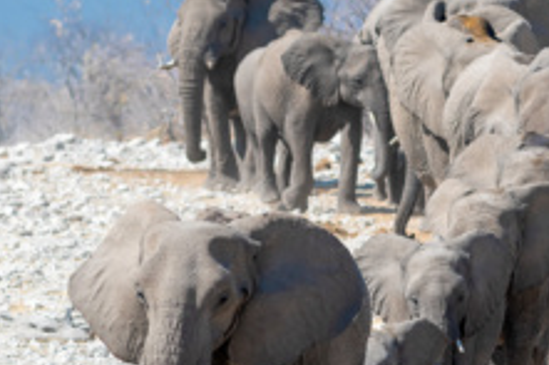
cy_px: 273
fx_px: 13958
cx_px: 467
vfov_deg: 1.5
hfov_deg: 2.3
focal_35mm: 916
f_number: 8
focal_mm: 300
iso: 500
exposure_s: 1/2000
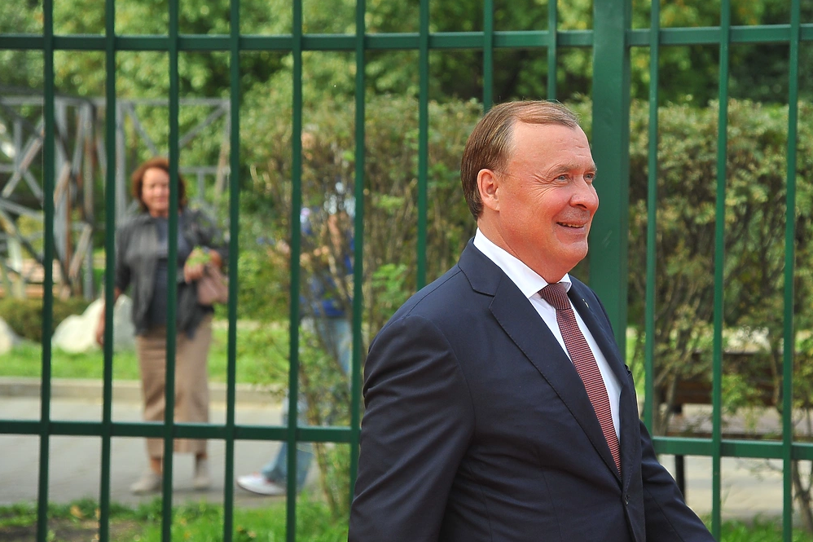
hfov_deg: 18.7
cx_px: 507
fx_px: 2461
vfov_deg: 12.6
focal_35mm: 109
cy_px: 258
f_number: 5.6
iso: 1000
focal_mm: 85
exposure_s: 1/1250
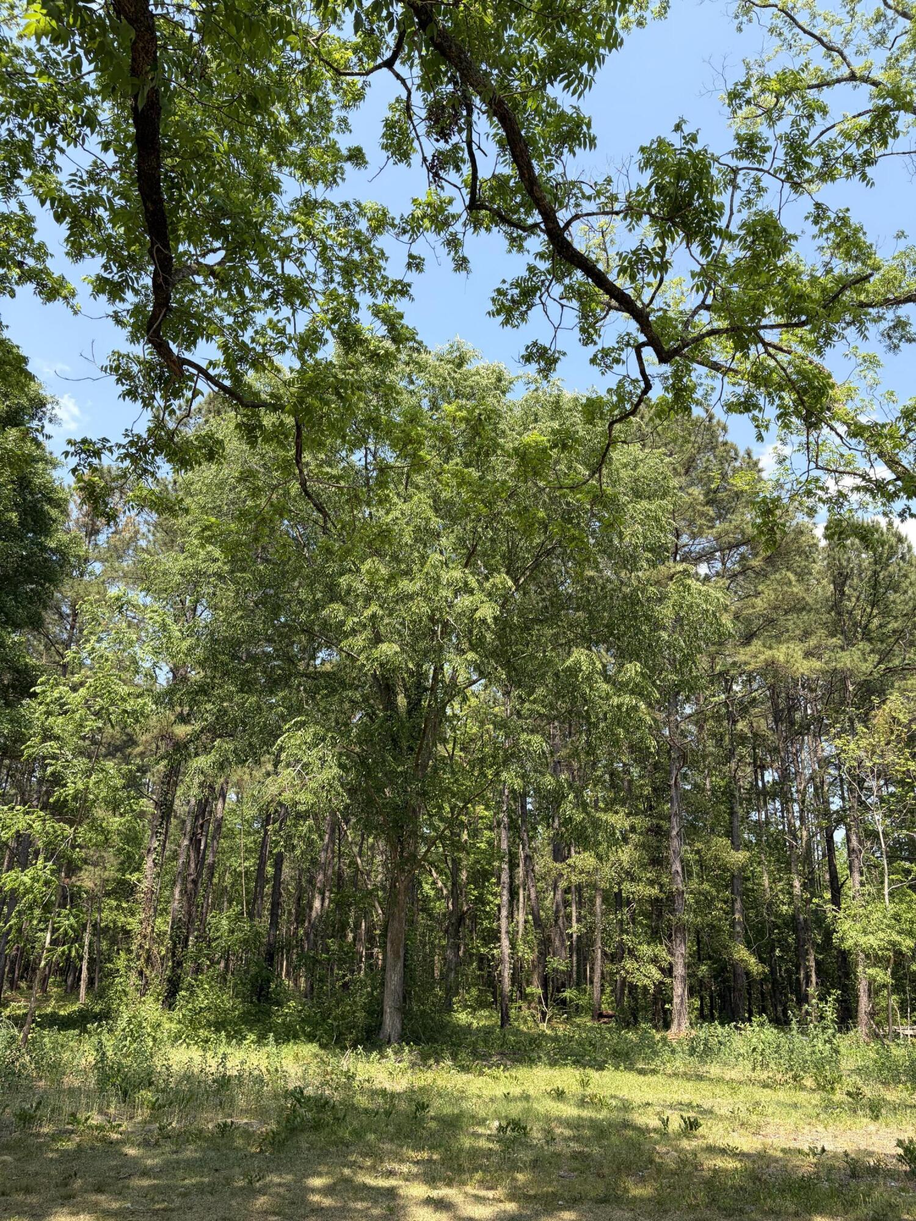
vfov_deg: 67.3
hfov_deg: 53.1
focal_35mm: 26
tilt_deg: +22.4
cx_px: 458
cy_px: 610
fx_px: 917
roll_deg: -2.4
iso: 50
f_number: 1.6
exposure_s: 1/1117
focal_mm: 5.96
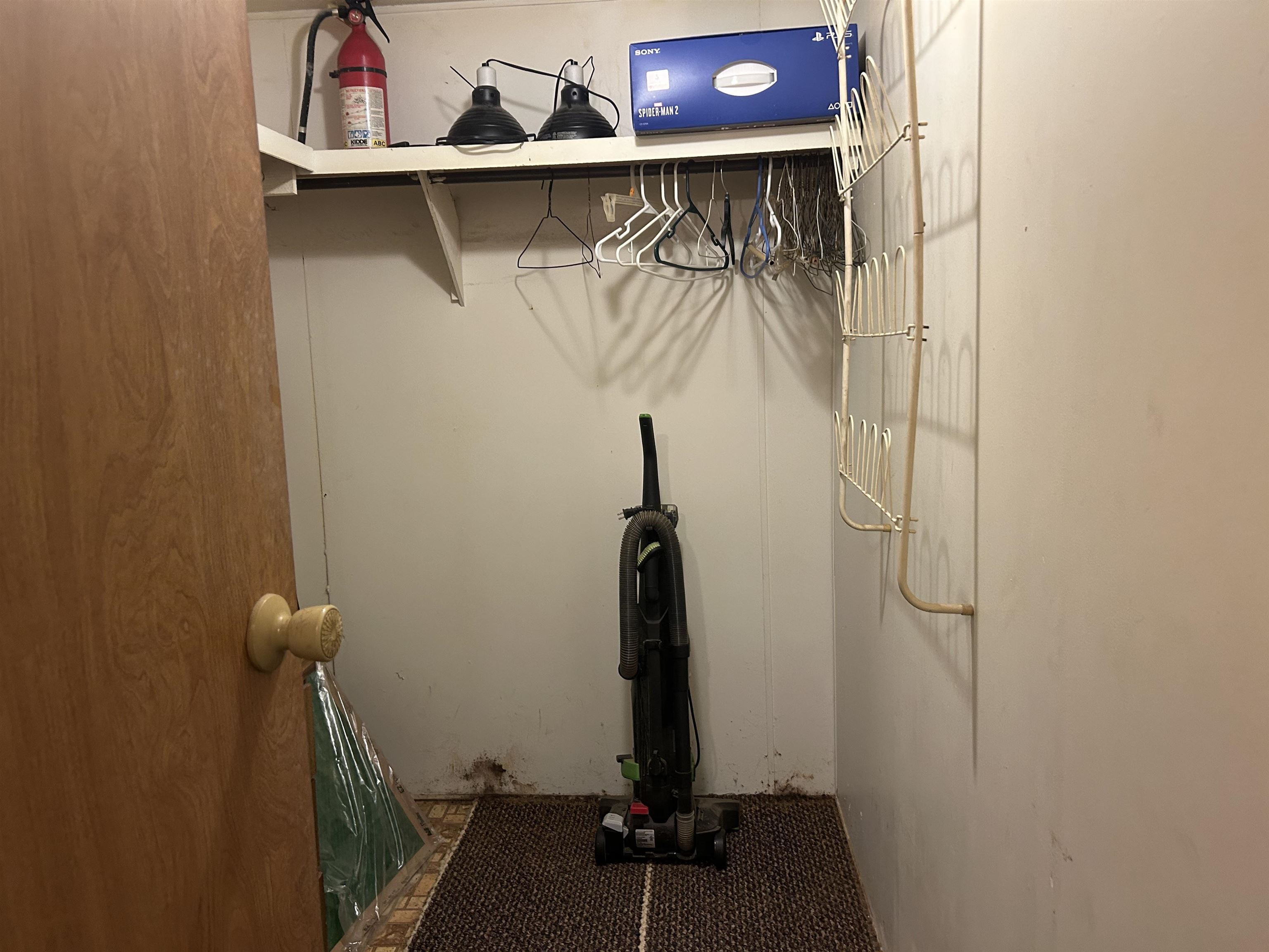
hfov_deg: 67.3
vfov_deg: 53.1
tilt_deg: -5.7
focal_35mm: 26
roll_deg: +2.5
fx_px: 953
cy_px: 476
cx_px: 634
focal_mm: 5.7
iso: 200
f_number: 1.5
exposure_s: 1/60
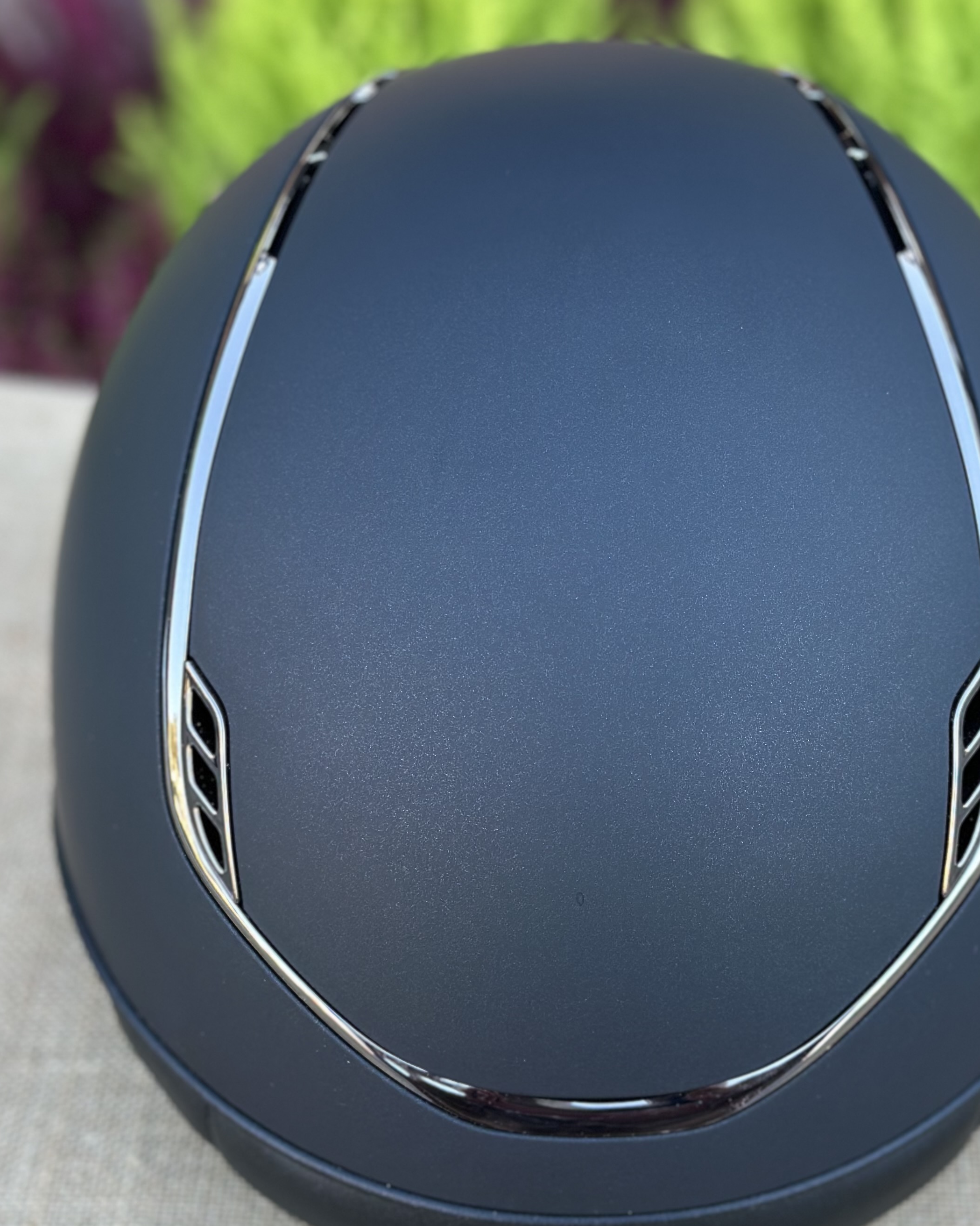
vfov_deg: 26.4
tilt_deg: -37.8
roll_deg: +0.1
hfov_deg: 21.2
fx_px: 2611
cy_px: 663
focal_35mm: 72
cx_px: 623
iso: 100
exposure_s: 1/172
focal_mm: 6.86
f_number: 1.78
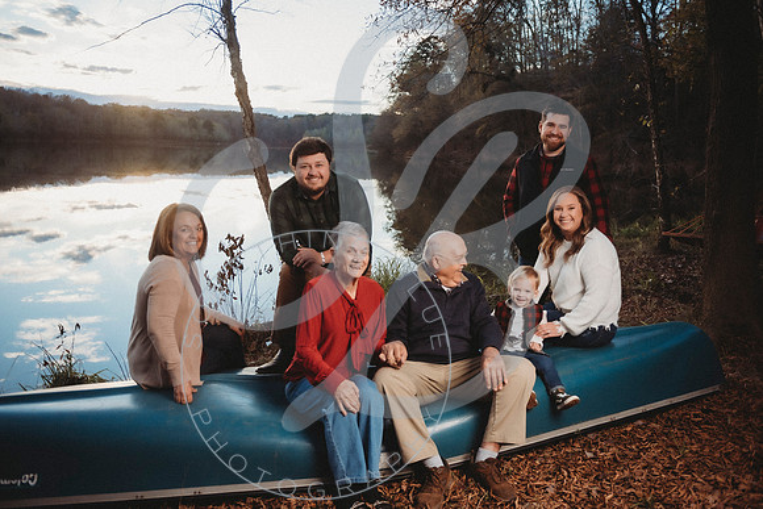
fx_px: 621
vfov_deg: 44.6
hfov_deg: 63.2
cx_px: 384
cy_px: 254
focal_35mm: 29
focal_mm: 29
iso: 200
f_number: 2.8
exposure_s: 1/400
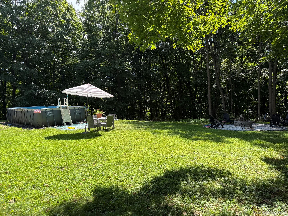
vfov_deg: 56.8
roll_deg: +2.2
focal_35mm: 24
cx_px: 144
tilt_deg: -2.9
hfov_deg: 71.6
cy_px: 108
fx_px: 200
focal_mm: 6.76
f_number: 1.78
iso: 80
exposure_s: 1/1211
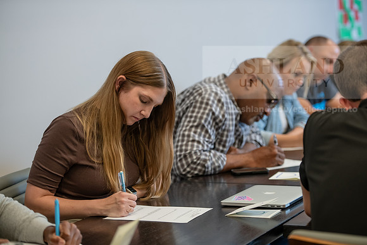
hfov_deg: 20.8
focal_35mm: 98
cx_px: 184
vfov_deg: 14.0
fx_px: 999
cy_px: 122
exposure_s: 1/200
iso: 800
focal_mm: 98
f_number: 2.8
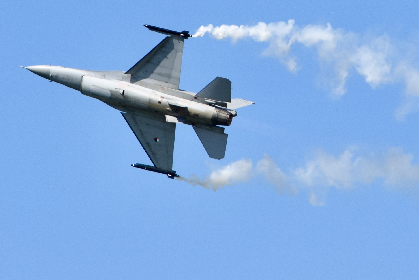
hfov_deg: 13.0
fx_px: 1833
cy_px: 140
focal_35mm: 158
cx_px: 210
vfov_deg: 8.7
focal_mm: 105
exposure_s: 1/800
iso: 200
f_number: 7.1
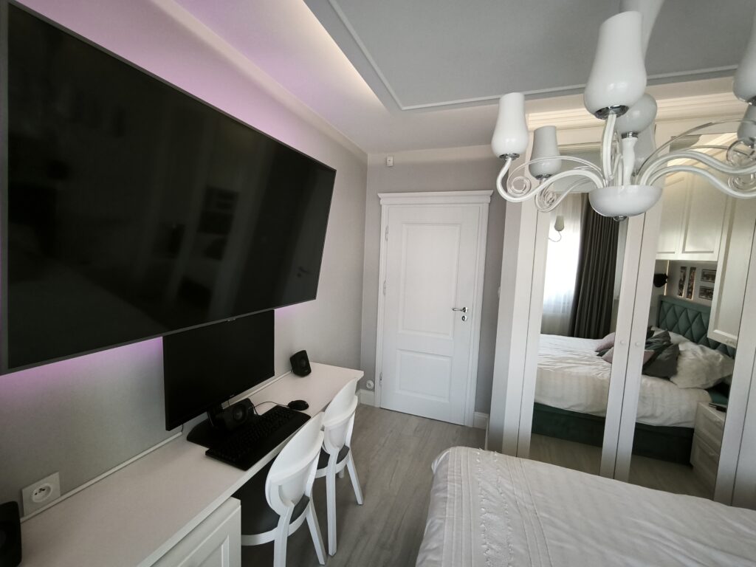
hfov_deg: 98.2
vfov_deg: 81.7
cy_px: 284
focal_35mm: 15
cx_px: 378
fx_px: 328
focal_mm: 1.91
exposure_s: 1/26.7
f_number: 2.2
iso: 500
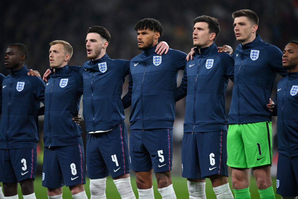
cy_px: 100
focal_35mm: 400
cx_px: 149
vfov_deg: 3.4
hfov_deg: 5.2
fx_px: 3311
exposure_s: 1/2000
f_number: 2.8
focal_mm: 400
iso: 1600
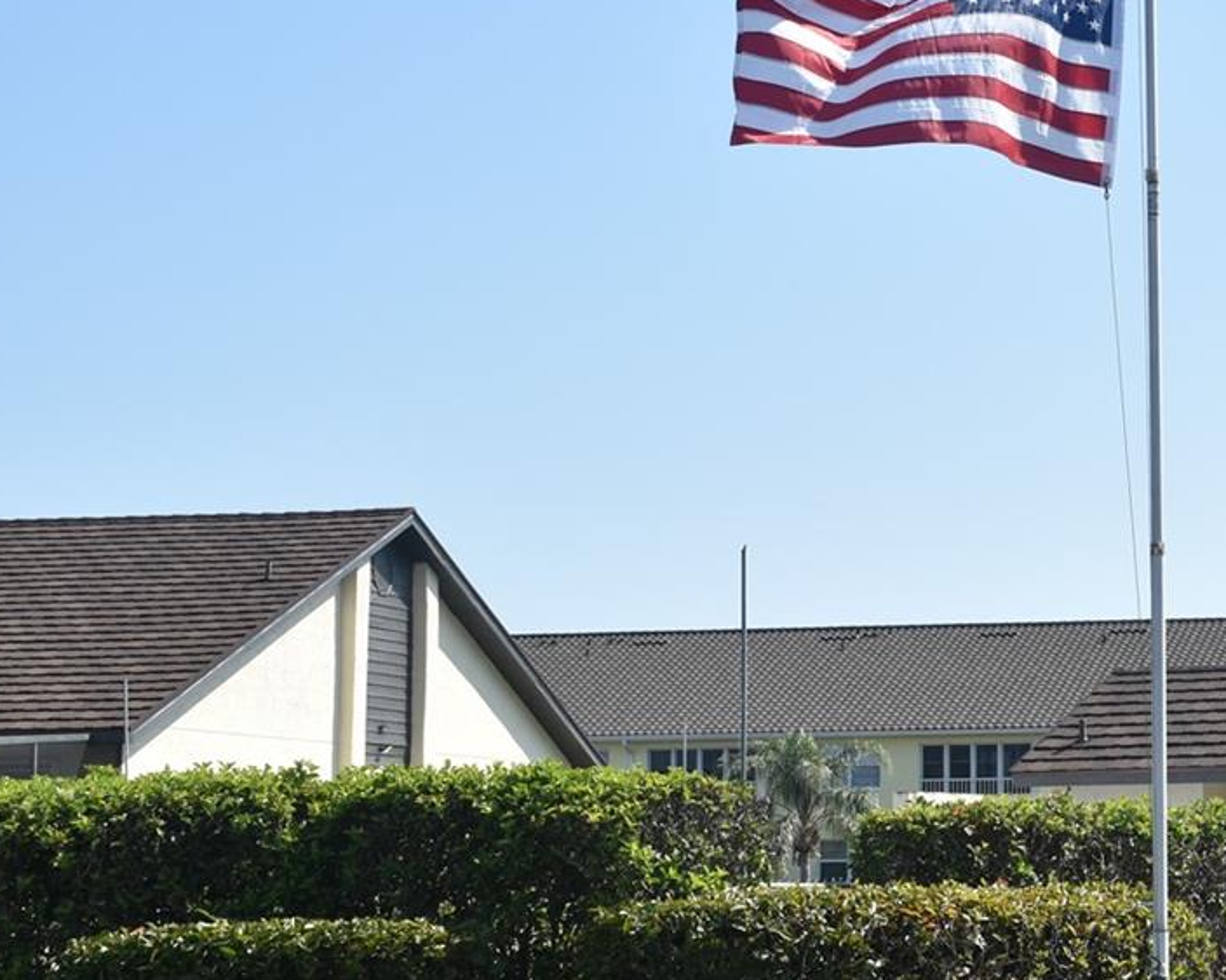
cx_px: 1287
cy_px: 524
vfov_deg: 16.0
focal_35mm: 96
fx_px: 3483
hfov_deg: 19.3
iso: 200
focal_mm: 30
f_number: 9
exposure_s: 1/500
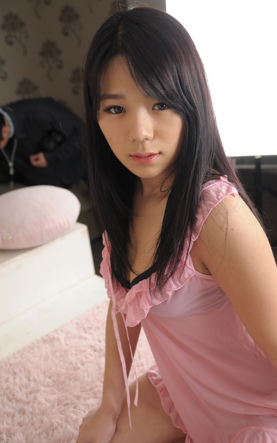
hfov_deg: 32.0
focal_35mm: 40
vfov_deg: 49.3
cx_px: 144
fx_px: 483
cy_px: 221
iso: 250
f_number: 3.5
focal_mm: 26
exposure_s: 1/125
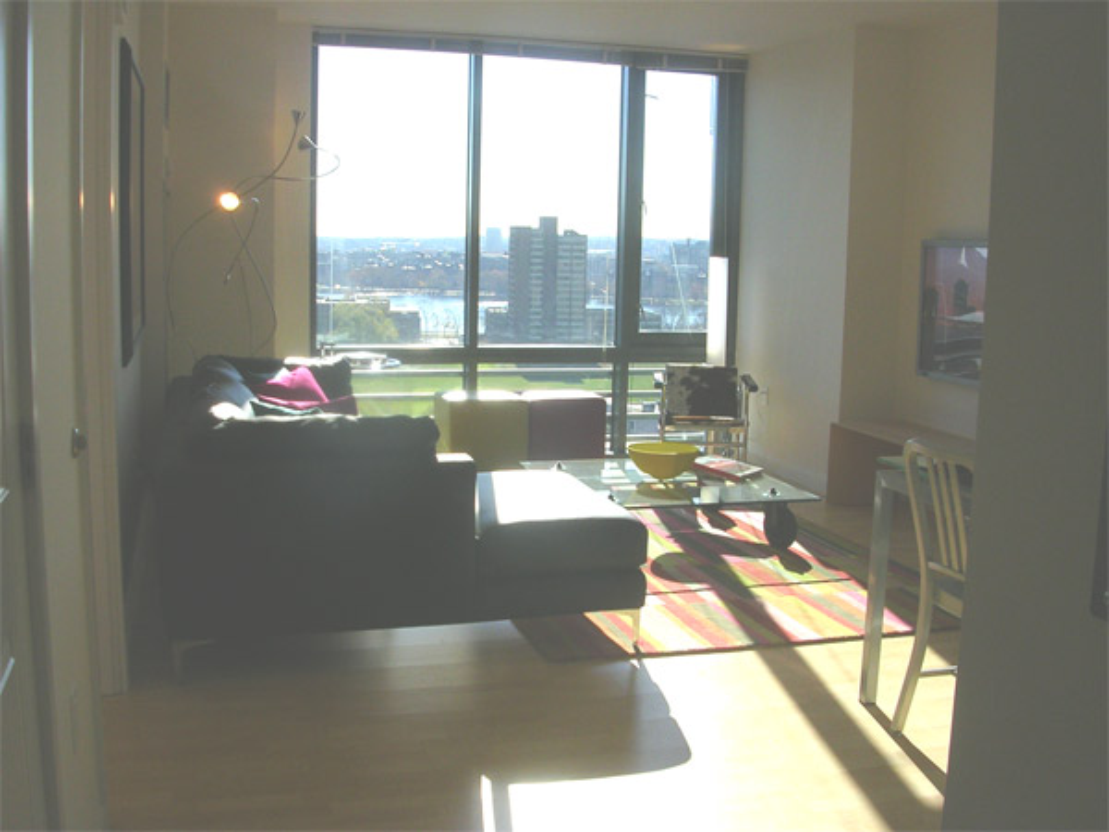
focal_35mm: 38
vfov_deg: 37.7
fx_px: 1217
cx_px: 554
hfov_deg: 49.0
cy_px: 416
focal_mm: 5.8
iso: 50
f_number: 5.6
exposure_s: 1/256
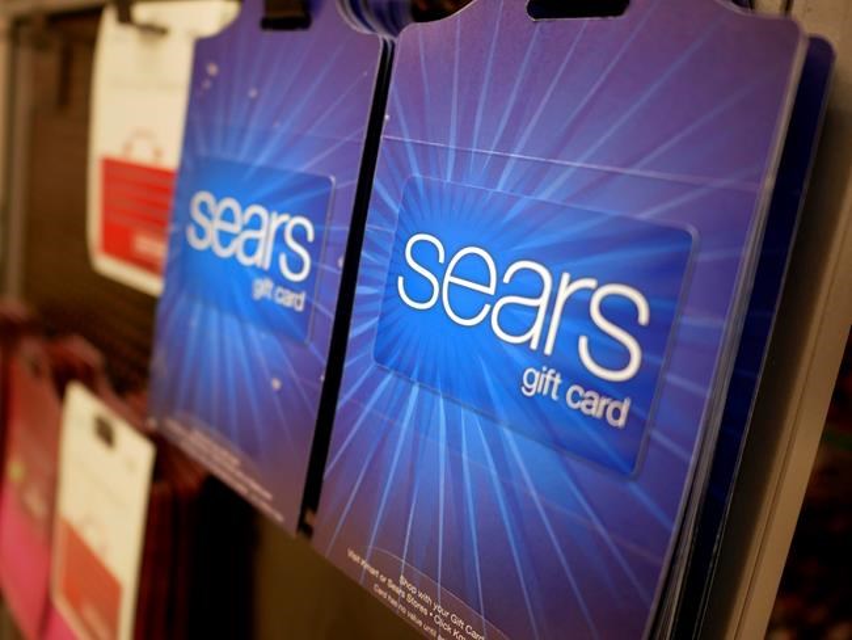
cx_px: 426
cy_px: 320
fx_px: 739
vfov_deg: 46.8
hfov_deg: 59.9
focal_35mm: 30
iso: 400
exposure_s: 1/125
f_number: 1.7
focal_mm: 15
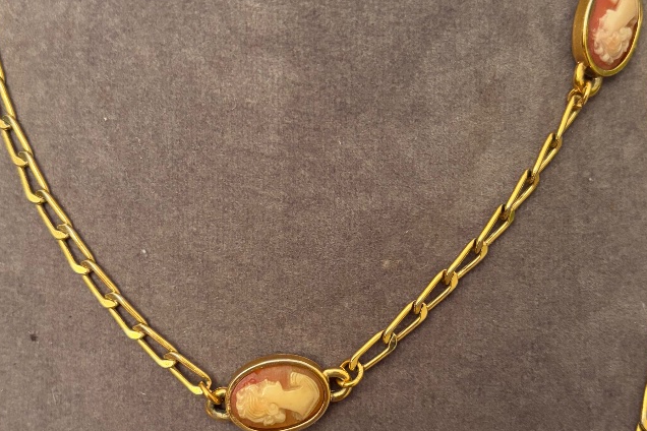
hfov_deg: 38.9
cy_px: 316
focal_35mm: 51
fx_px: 917
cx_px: 319
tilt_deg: -34.3
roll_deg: -2.1
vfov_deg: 26.2
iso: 320
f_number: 1.6
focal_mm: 5.96
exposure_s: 1/50
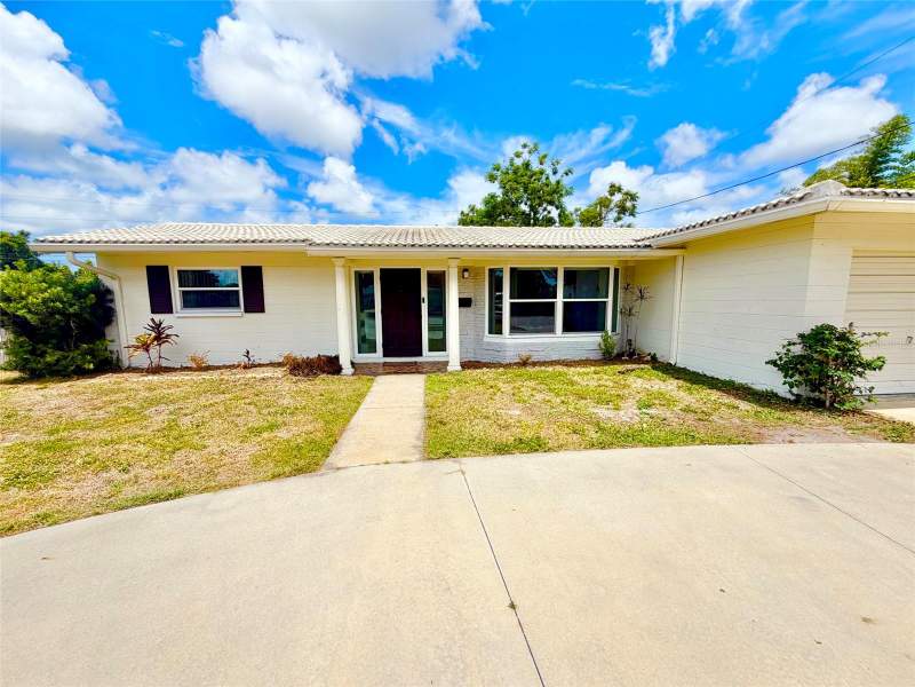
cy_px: 344
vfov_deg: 85.7
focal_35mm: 14
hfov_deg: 102.1
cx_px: 458
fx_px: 370
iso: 20
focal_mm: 2.22
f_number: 2.2
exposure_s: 1/1339
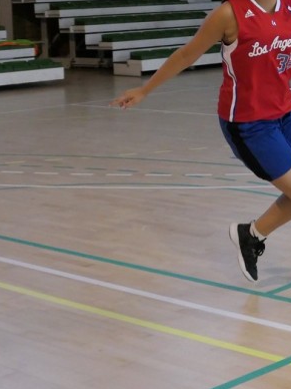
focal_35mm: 101
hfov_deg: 14.5
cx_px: 265
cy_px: 102
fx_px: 1132
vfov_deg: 19.3
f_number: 2.8
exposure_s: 1/500
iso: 3200
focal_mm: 16.6
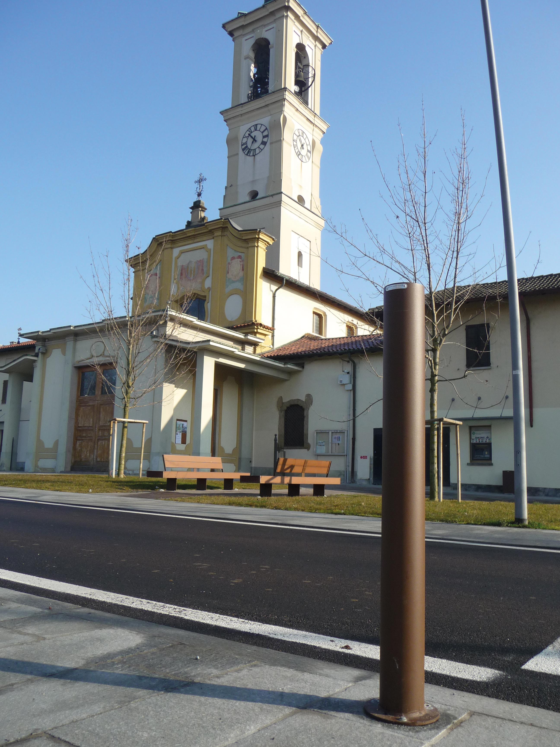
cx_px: 280
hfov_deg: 46.8
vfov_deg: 60.0
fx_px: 647
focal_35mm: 30
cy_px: 374
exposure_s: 1/640
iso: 100
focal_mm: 5
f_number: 3.4
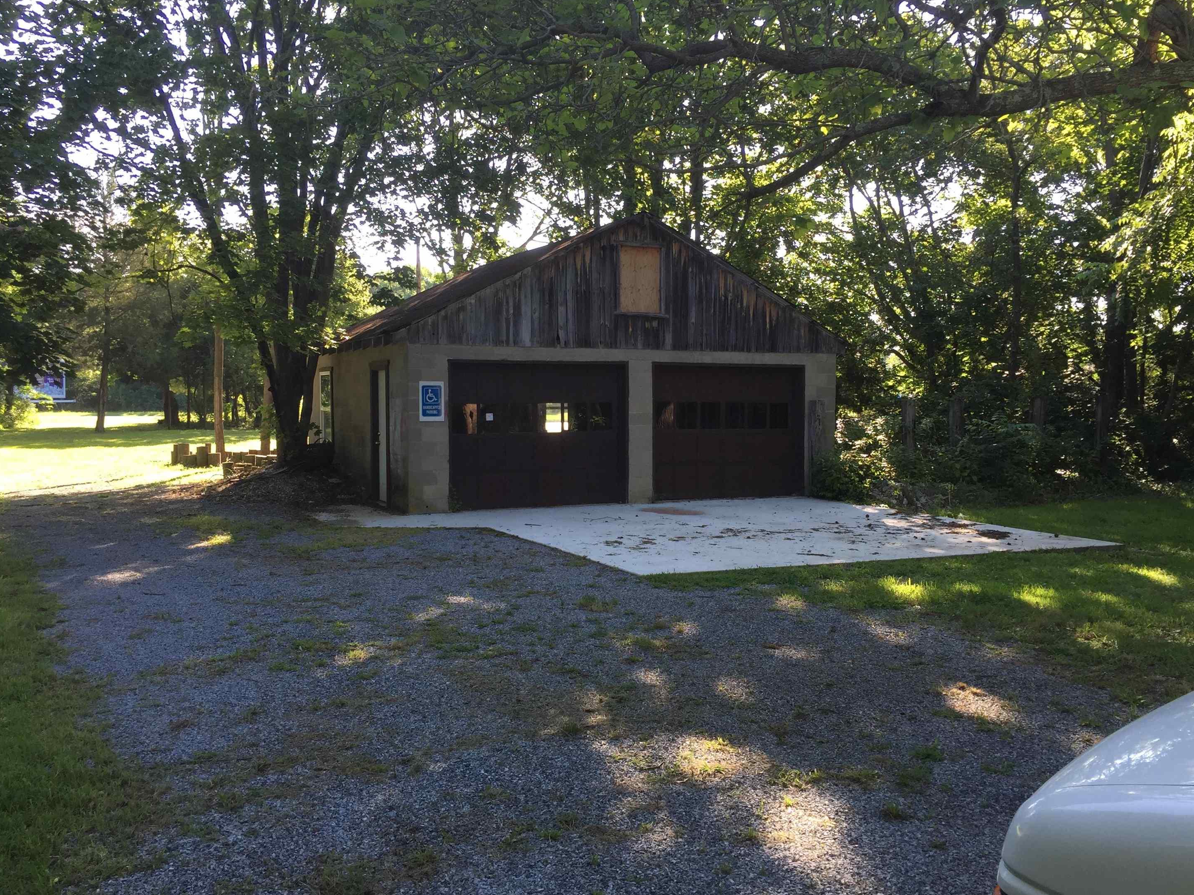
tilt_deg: -2.4
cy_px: 469
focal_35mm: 31
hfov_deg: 58.3
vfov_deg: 45.4
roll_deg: -0.3
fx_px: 1069
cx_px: 616
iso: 32
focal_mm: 4.15
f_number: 2.2
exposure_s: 1/186
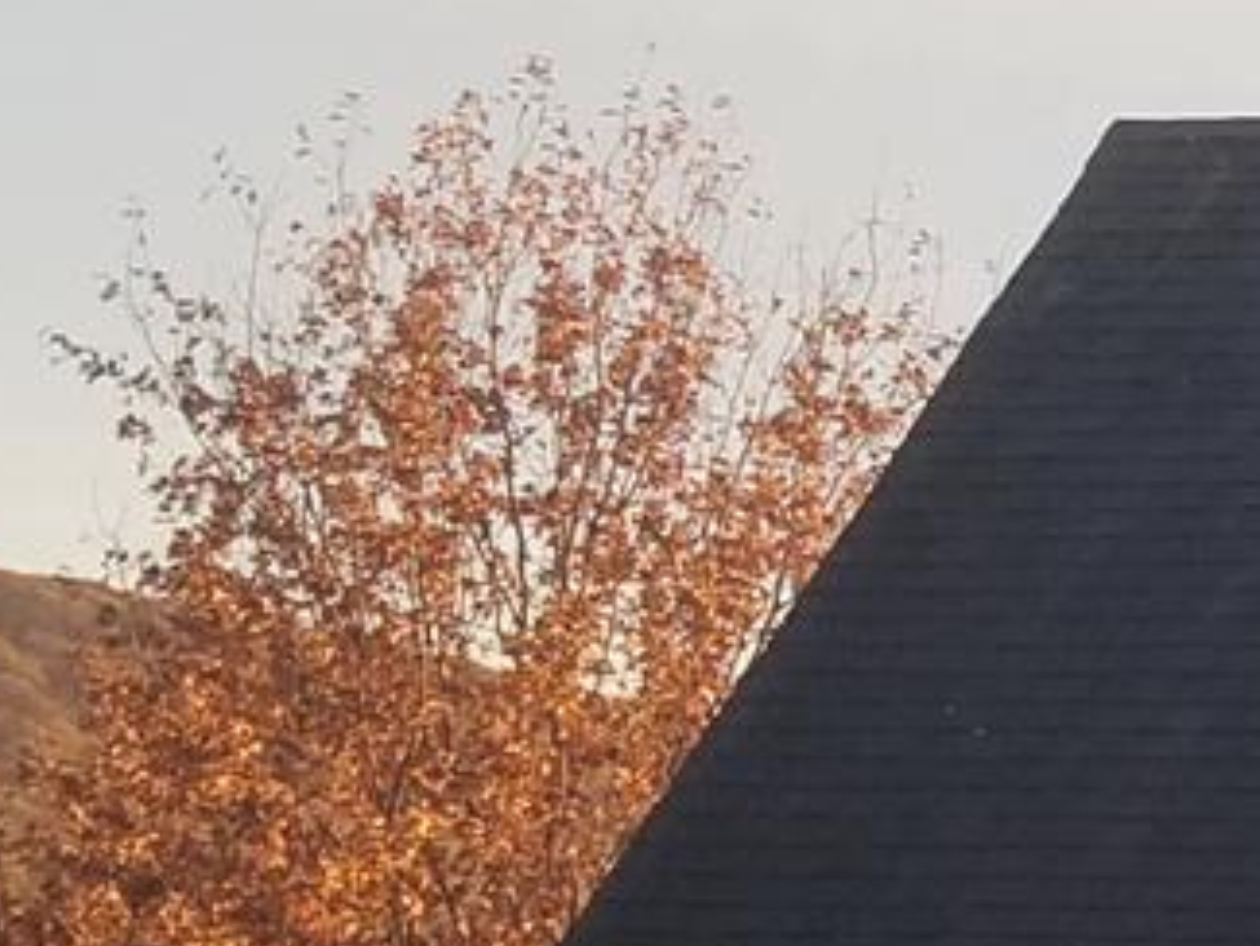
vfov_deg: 8.9
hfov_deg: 10.7
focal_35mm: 164
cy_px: 1252
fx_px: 5972
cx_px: 2795
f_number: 1.7
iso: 50
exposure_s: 1/233
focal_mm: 4.25
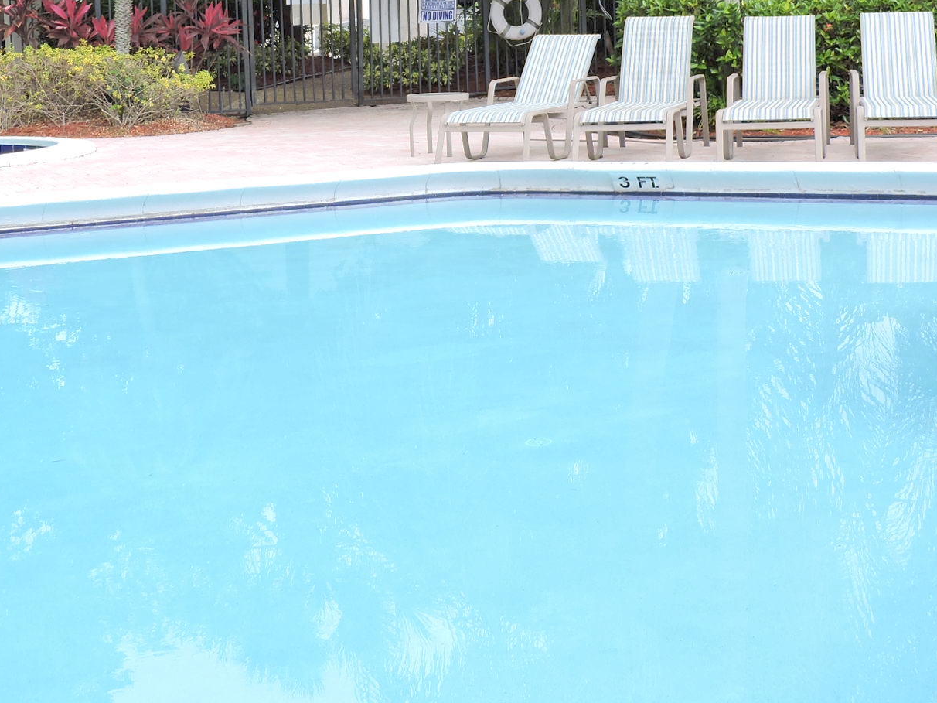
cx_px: 339
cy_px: 69
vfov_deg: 19.3
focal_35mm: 75
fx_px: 2030
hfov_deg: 25.9
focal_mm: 7.1
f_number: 3.3
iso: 100
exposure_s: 1/500
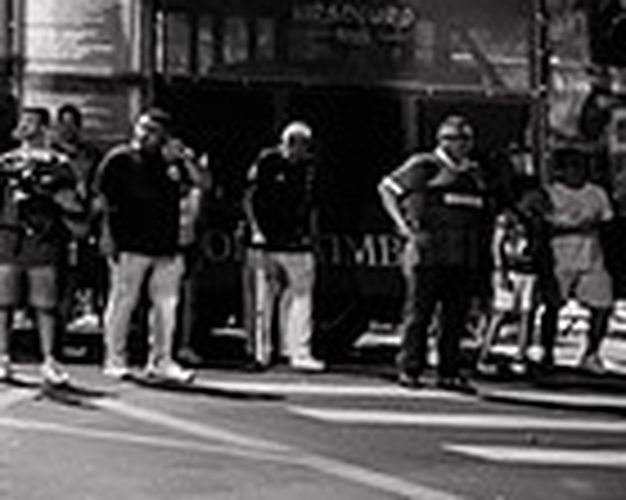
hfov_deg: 16.7
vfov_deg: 16.3
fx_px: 1740
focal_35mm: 94
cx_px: -518
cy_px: 133
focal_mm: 24
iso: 2500
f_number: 1.8
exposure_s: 1/200
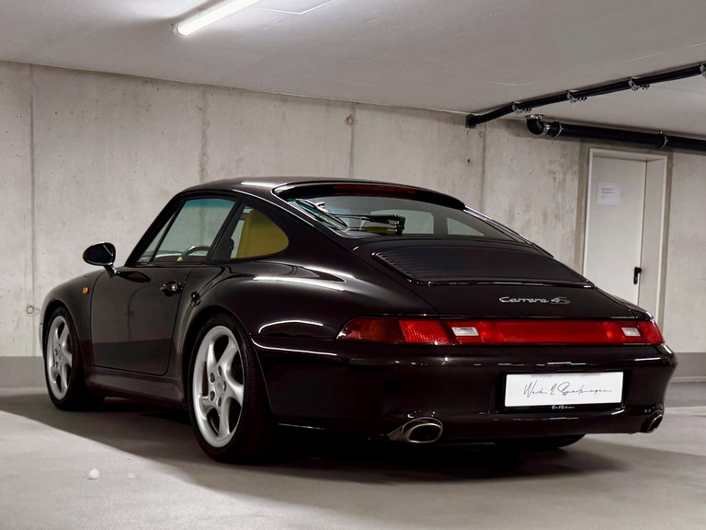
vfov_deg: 56.8
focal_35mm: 24
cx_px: 353
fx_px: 489
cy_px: 265
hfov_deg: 71.6
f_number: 1.78
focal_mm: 6.76
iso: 125
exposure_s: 1/50
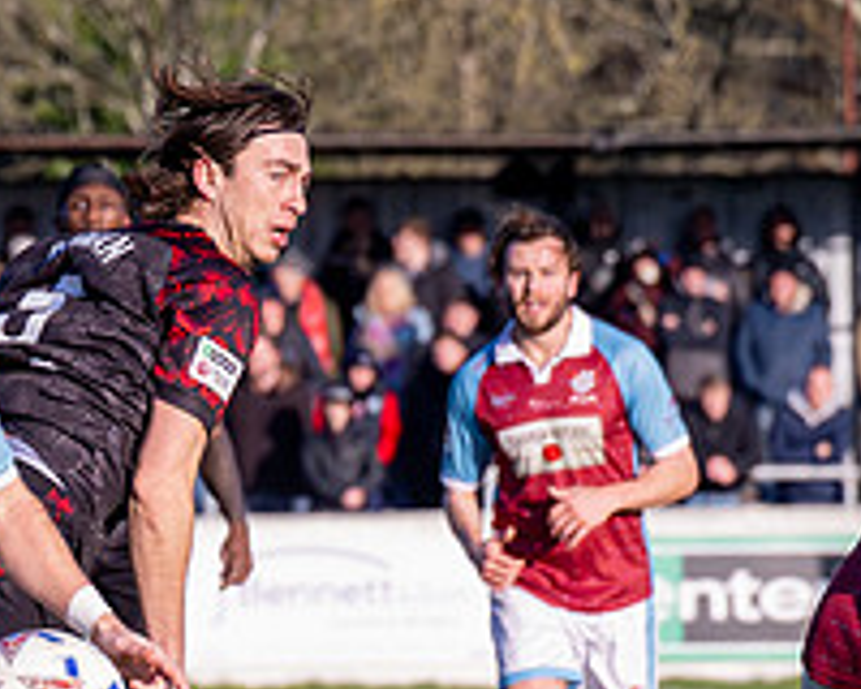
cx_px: -78
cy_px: 780
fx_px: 18984
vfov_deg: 2.1
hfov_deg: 2.6
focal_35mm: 745
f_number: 4
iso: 800
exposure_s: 1/6400
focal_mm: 115
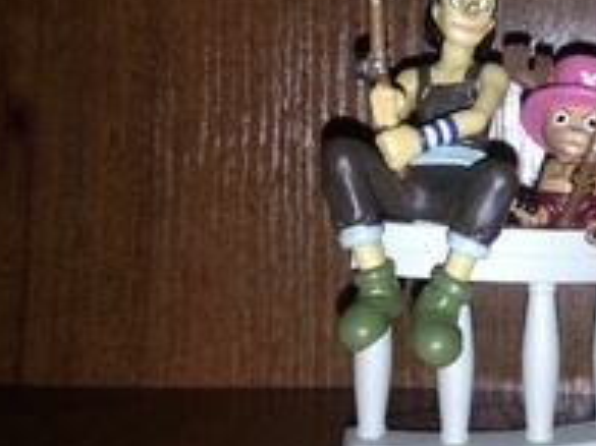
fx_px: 1050
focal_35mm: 61
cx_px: 510
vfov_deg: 23.7
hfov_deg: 30.6
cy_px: 95
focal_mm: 4.12
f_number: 2.4
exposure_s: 1/72
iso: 50
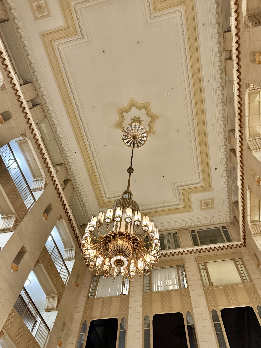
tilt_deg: +62.5
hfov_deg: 56.8
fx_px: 241
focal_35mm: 24
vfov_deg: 71.6
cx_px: 130
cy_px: 174
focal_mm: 6.76
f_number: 1.78
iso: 800
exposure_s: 1/40
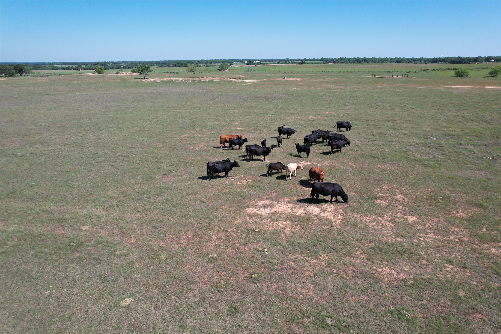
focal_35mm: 22
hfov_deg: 78.6
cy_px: 167
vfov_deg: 57.2
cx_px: 250
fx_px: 306
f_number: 2.8
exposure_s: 1/1500
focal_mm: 8.38
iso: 100
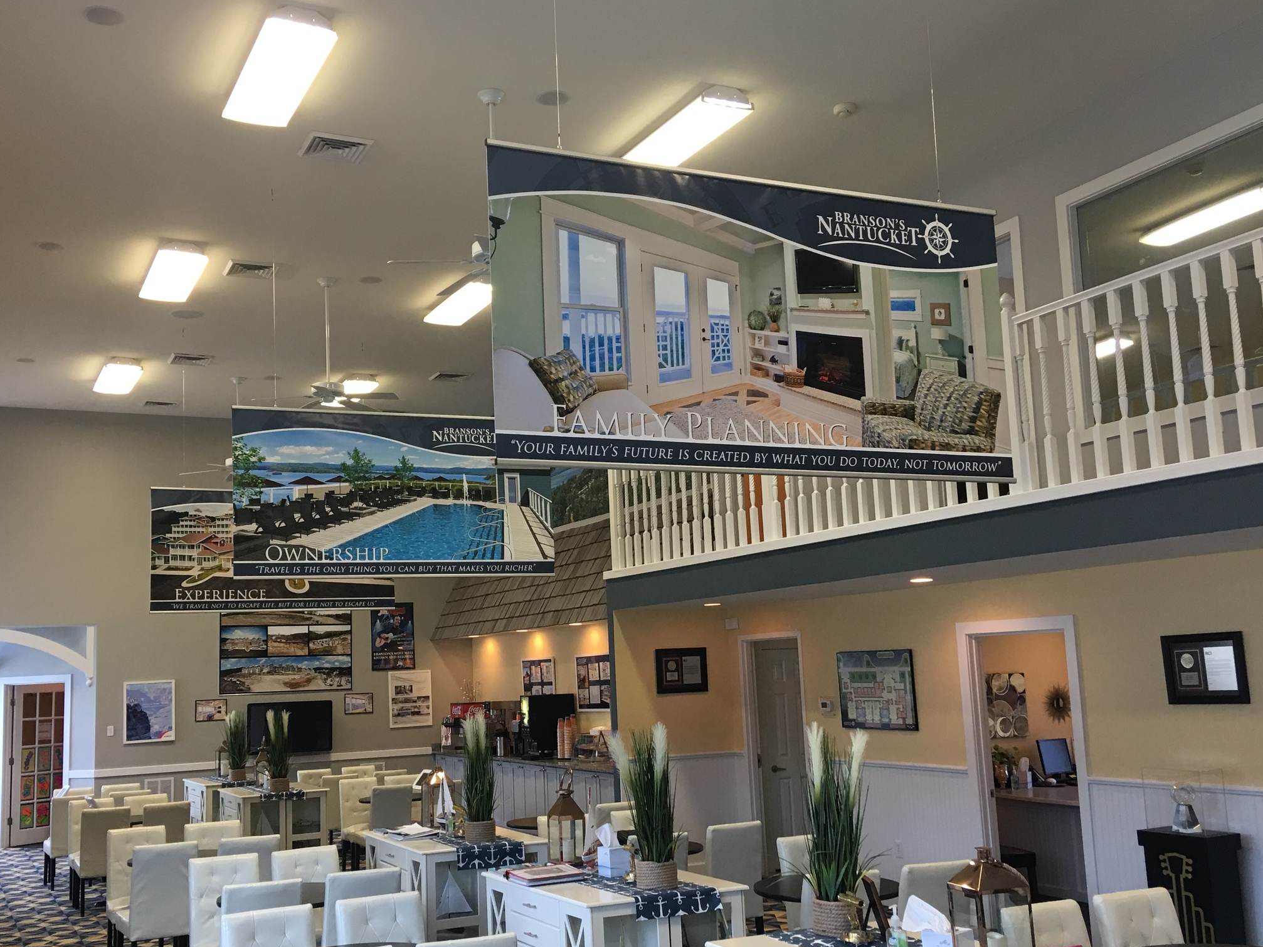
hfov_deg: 51.2
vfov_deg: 39.6
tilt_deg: +8.2
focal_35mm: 36
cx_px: 558
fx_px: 1313
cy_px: 513
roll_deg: +1.5
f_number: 2.2
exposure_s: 1/30
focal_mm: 4.15
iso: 25
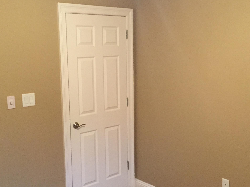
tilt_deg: -11.0
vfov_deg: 31.5
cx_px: 132
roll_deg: +0.0
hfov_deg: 41.2
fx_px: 332
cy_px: 99
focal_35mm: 46
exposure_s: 1/30
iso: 250
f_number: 2.2
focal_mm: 4.15
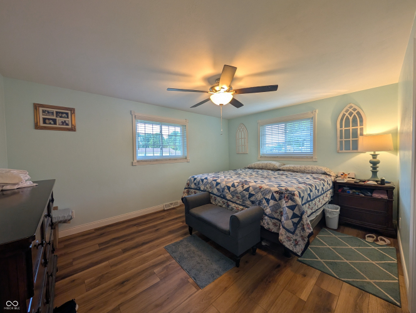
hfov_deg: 110.5
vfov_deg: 94.6
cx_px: 208
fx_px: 144
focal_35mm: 12
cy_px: 156
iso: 47
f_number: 1.7
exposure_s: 1/40
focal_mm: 2.02
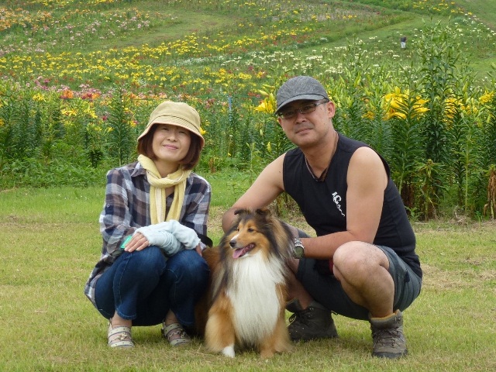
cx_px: 248
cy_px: 186
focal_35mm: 71
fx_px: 1017
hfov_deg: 27.4
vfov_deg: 20.7
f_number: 4.7
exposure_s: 1/200
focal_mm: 12.7
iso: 100
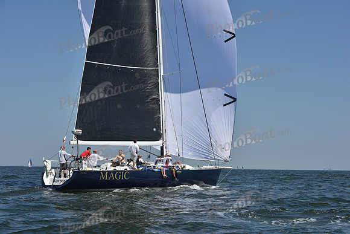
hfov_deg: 28.8
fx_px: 681
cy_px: 117
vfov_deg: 19.5
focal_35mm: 70
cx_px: 175
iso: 250
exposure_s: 1/1250
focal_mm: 70
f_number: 10
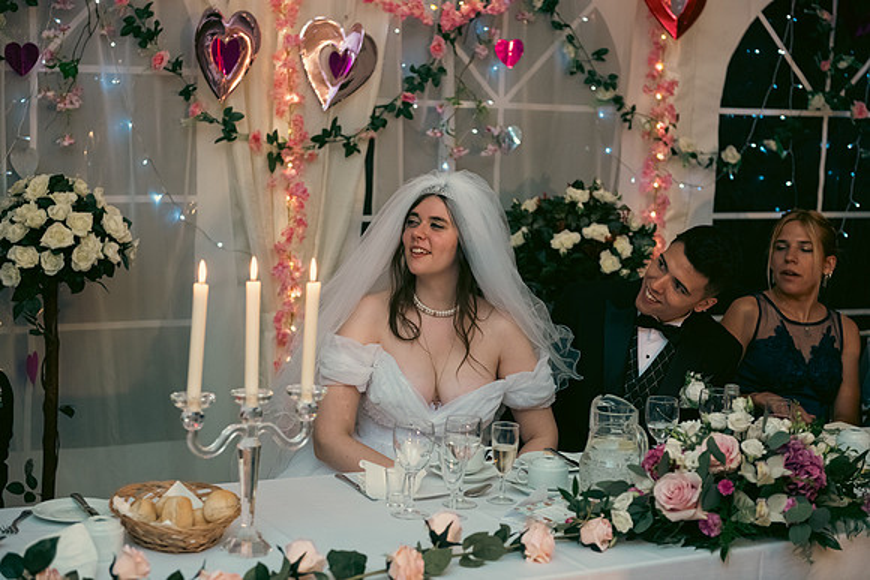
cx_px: 435
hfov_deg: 28.8
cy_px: 290
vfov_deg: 19.5
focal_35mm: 70
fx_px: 1692
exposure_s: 1/160
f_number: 3.5
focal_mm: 70
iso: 800
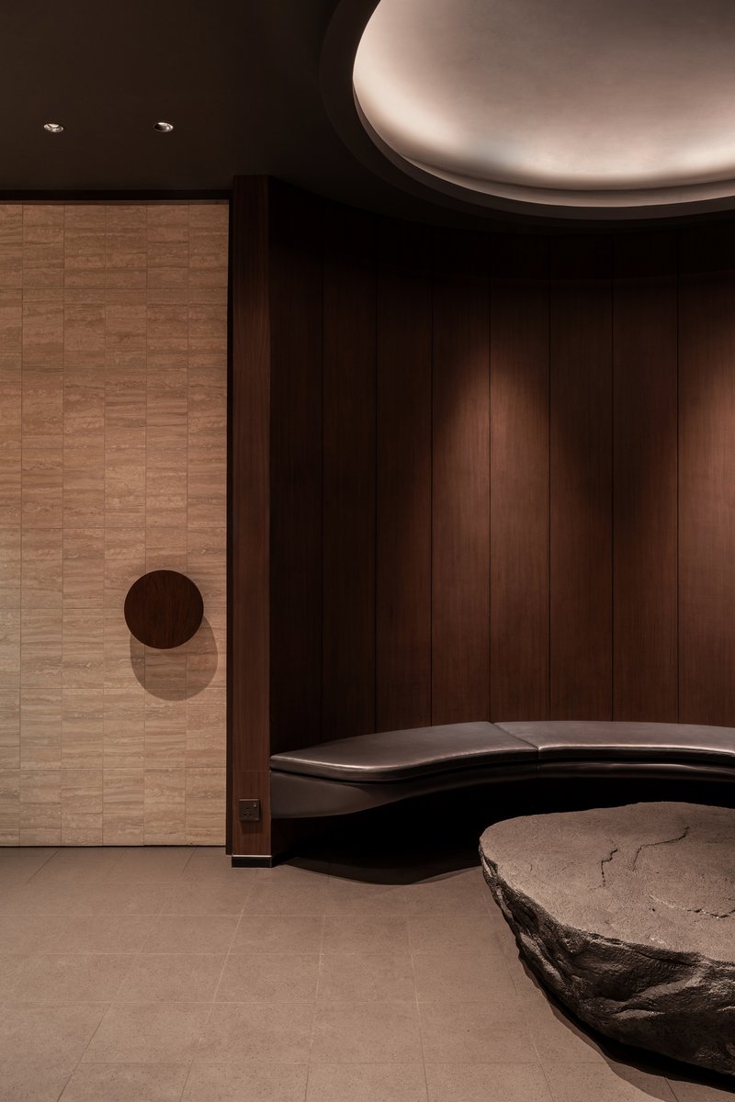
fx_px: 857
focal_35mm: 28
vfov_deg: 65.5
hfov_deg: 46.4
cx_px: 368
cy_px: 551
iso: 100
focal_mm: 28
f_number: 10
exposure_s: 6
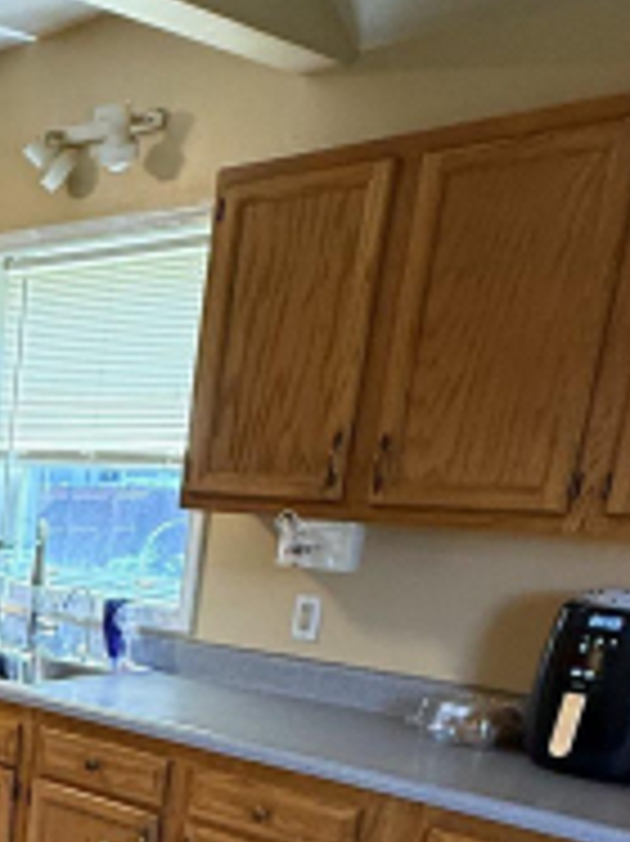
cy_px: 826
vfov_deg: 35.0
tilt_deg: -16.5
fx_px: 1215
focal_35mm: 50
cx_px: -238
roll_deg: -2.7
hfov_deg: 24.5
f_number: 2.2
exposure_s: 1/60
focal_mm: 2.22
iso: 400
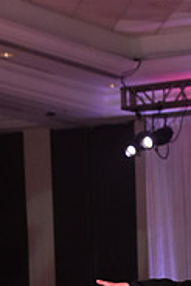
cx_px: 283
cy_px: 445
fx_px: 1628
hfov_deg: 6.6
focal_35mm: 205
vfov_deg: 9.7
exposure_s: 1/320
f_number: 6.3
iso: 2500
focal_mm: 65
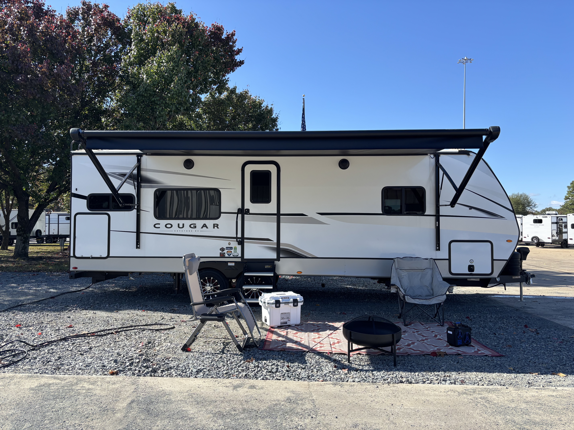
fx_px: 431
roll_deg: -0.2
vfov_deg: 53.1
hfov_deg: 67.3
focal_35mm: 26
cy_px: 215
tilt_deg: +1.8
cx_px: 287
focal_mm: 5.96
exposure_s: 1/1949
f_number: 1.6
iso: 50
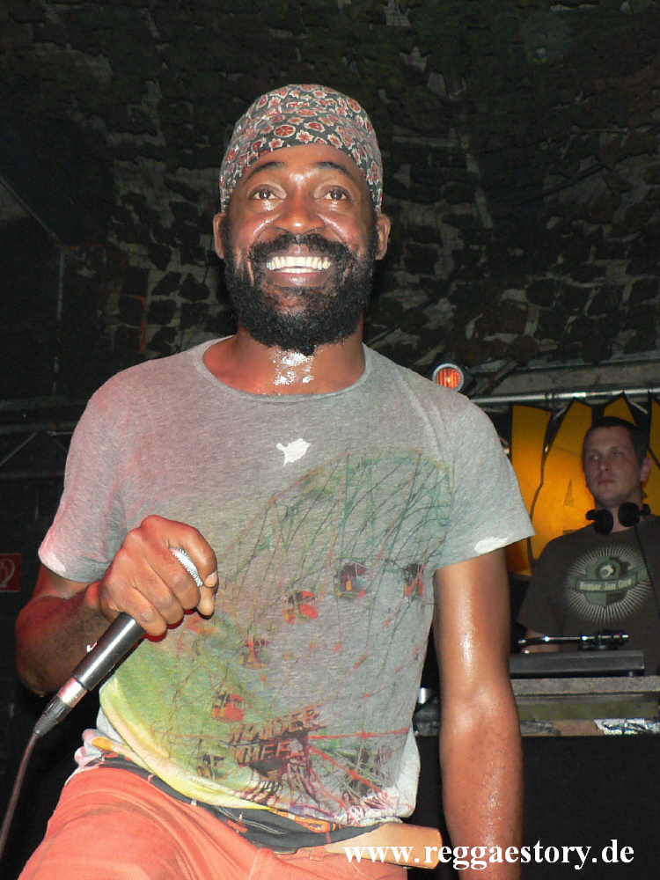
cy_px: 440
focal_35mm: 35
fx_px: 890
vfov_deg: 52.6
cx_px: 330
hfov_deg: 40.7
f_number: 2.8
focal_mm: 6
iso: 200
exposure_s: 1/60
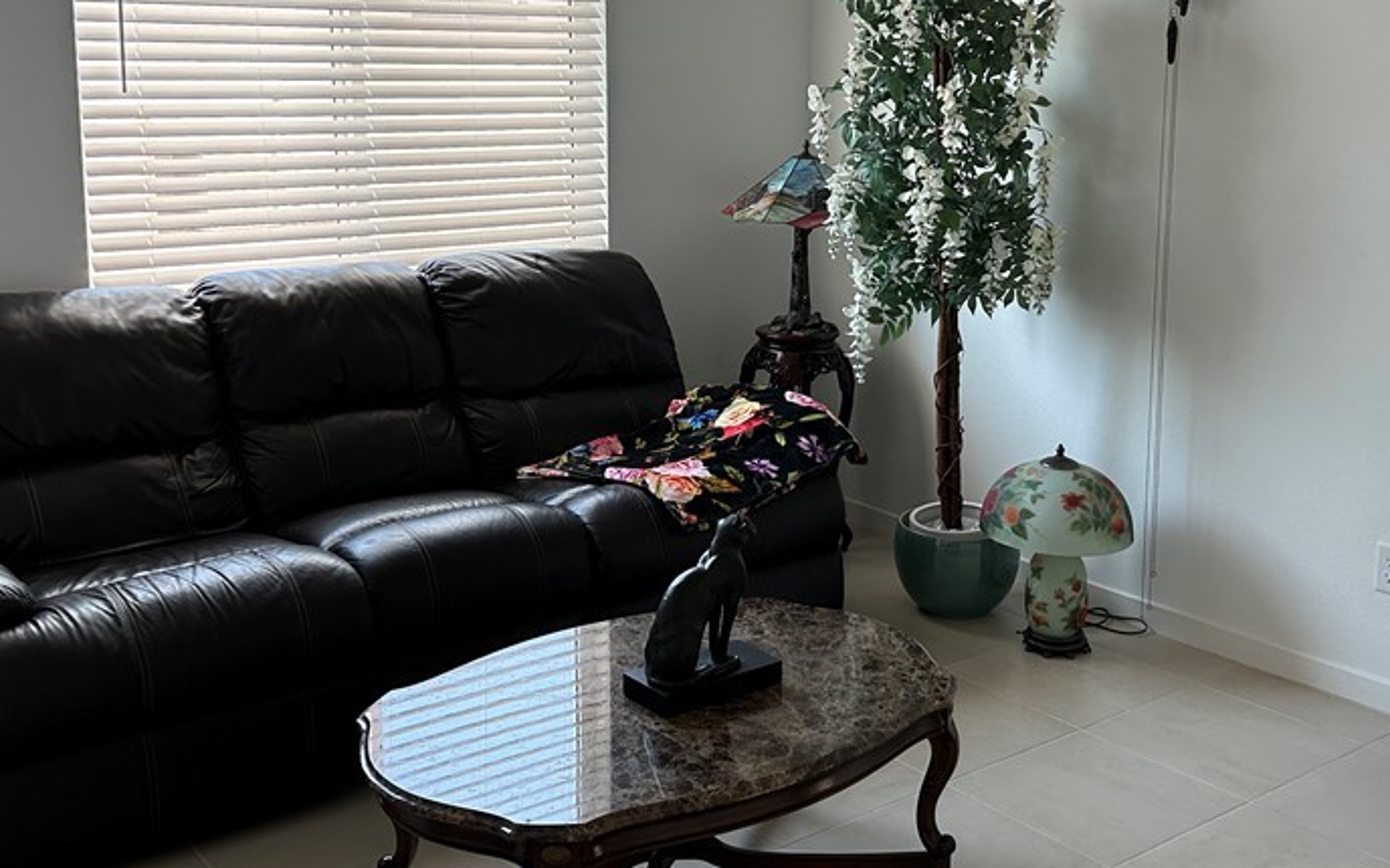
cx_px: 774
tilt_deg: -8.8
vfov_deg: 31.1
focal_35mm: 41
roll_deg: -0.3
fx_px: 1553
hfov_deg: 48.1
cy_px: 317
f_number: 1.5
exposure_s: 1/121
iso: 100
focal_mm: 5.7
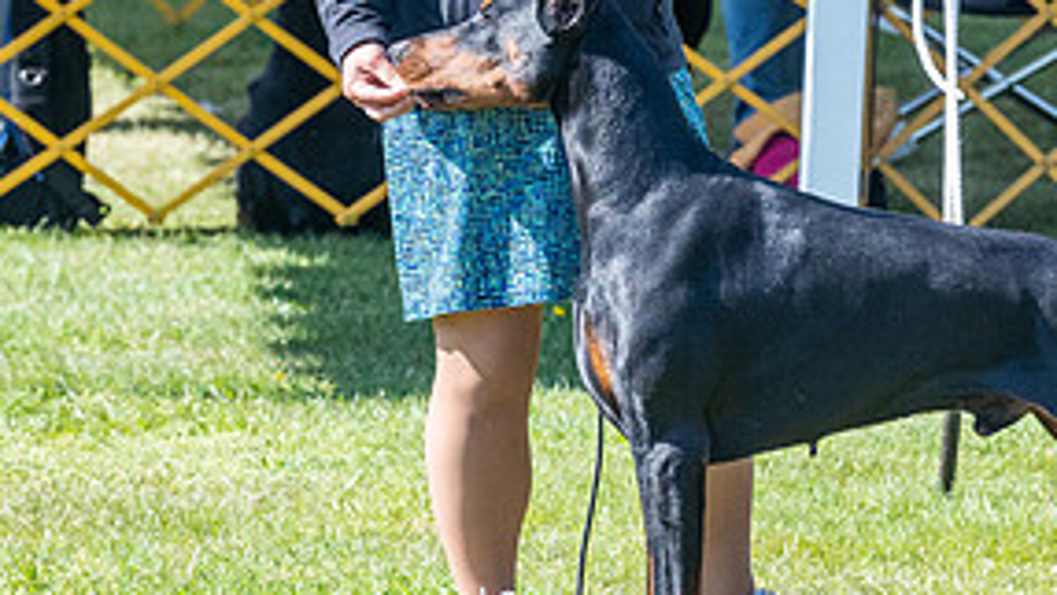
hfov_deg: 5.0
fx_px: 11998
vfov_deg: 2.8
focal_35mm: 428
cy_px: 59
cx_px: 589
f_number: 6.3
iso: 1600
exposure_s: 1/2000
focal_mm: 173
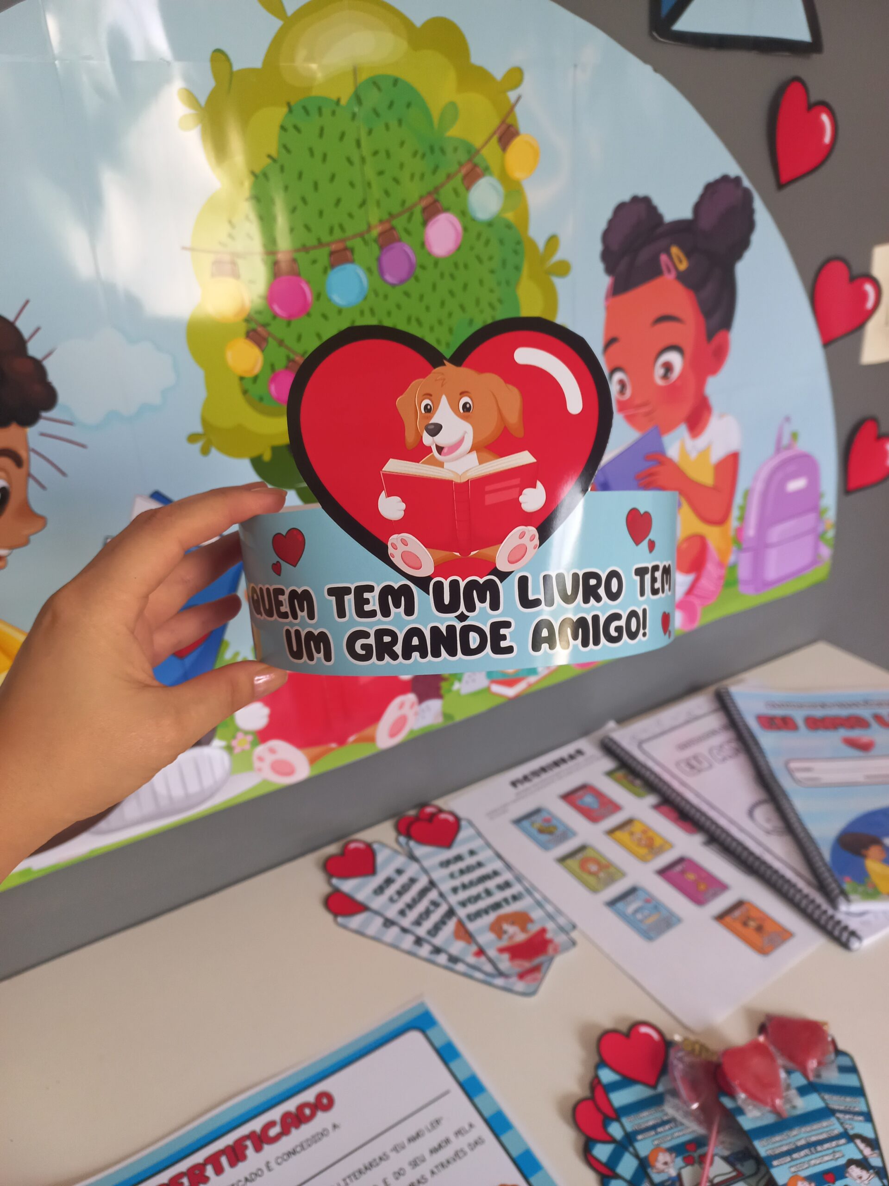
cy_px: 593
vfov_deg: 69.4
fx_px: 856
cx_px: 444
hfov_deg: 54.9
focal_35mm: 25
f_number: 1.8
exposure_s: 1/60
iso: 100
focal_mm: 4.6
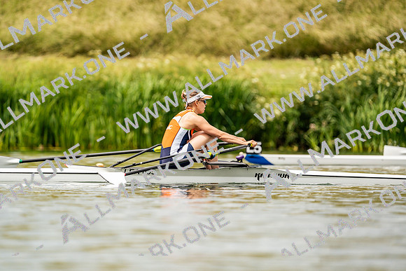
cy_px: 136
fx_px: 6768
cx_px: 203
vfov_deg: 2.3
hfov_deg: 3.4
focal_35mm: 600
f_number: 6.3
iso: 320
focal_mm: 600
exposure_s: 1/2000
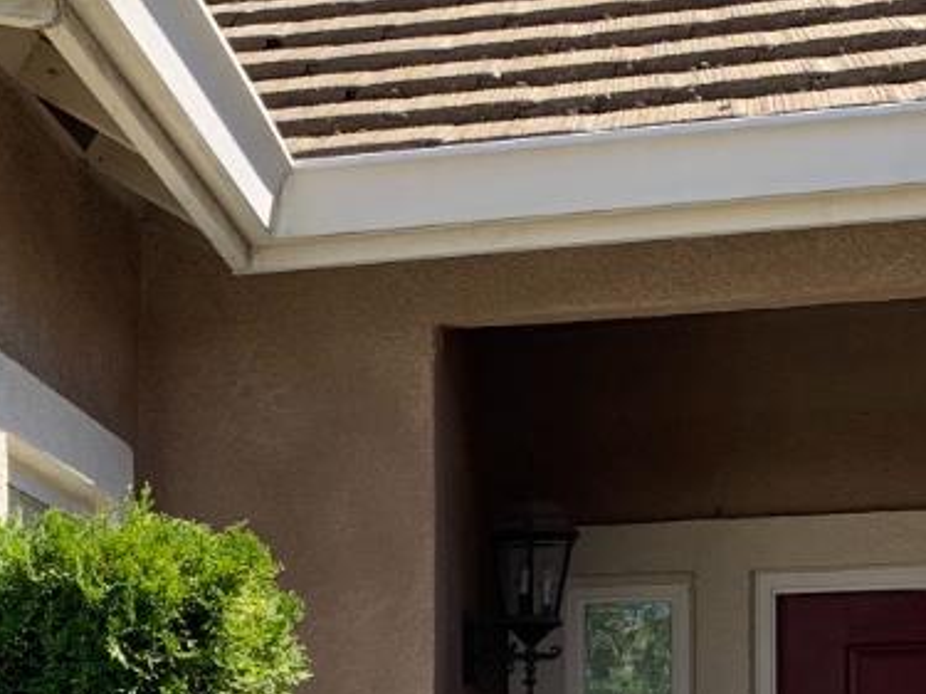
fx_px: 2781
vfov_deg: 13.7
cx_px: -301
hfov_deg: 17.6
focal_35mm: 104
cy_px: 913
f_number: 1.8
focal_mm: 4.25
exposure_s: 1/706
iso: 25
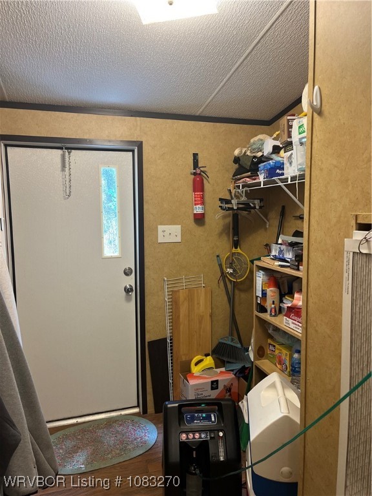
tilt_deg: -5.0
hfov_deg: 53.1
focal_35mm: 26
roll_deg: +1.0
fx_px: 373
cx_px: 186
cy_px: 248
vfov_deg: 67.3
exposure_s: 1/60
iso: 160
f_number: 1.6
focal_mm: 5.1
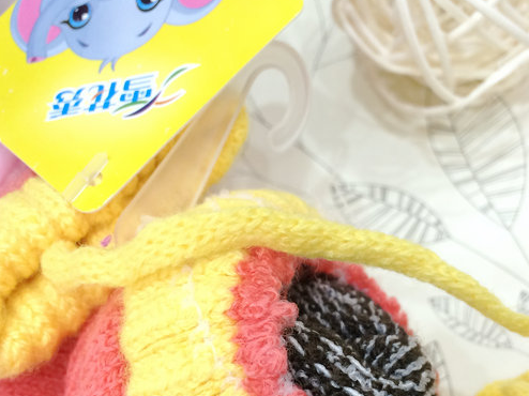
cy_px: 296
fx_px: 718
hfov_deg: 40.3
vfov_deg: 30.3
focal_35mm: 47
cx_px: 306
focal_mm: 4.15
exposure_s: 1/33
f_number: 2.2
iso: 100
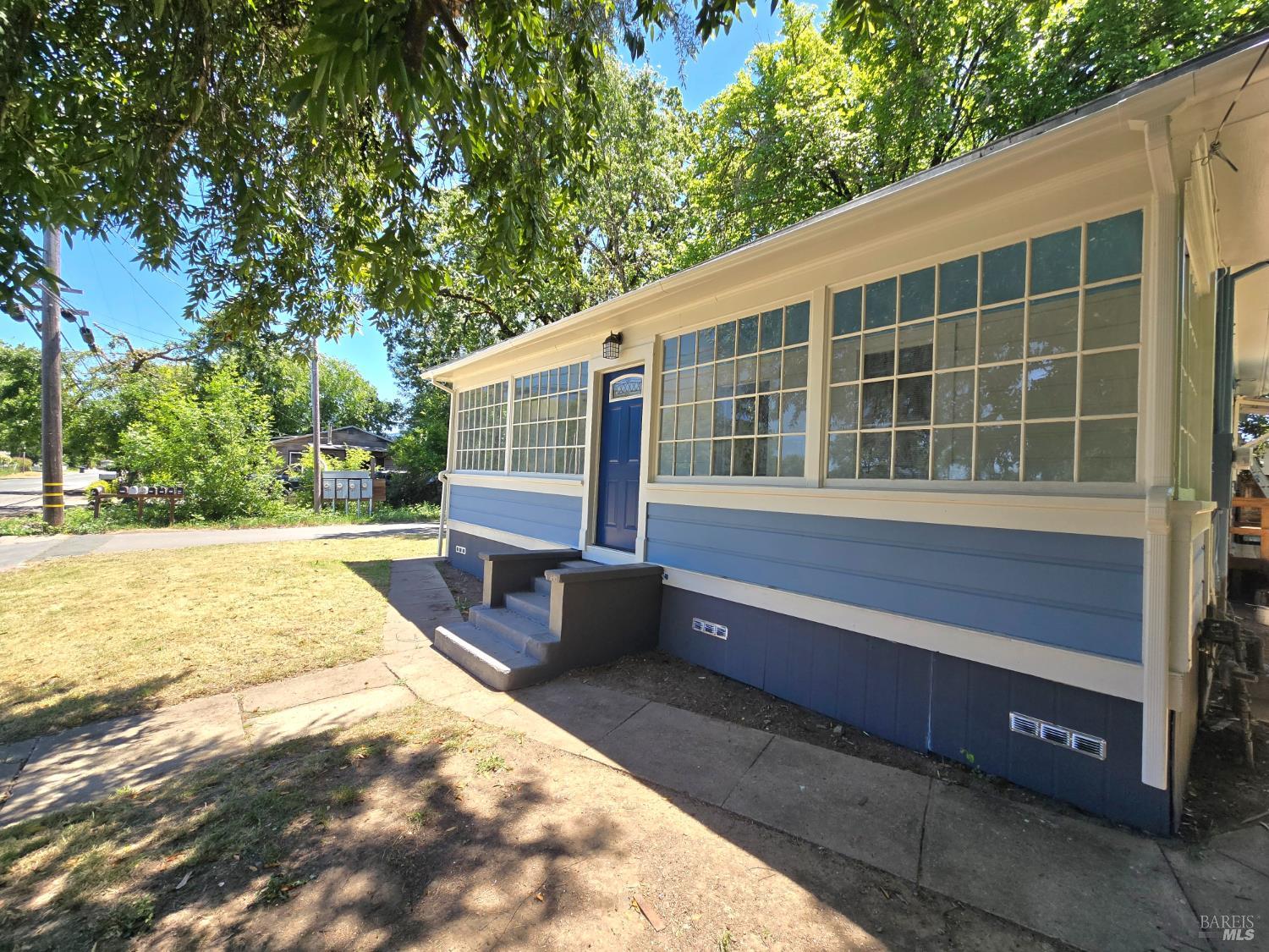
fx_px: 477
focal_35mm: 13
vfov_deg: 89.9
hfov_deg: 106.2
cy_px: 476
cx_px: 634
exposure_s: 1/667
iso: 50
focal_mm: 2.2
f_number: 2.2
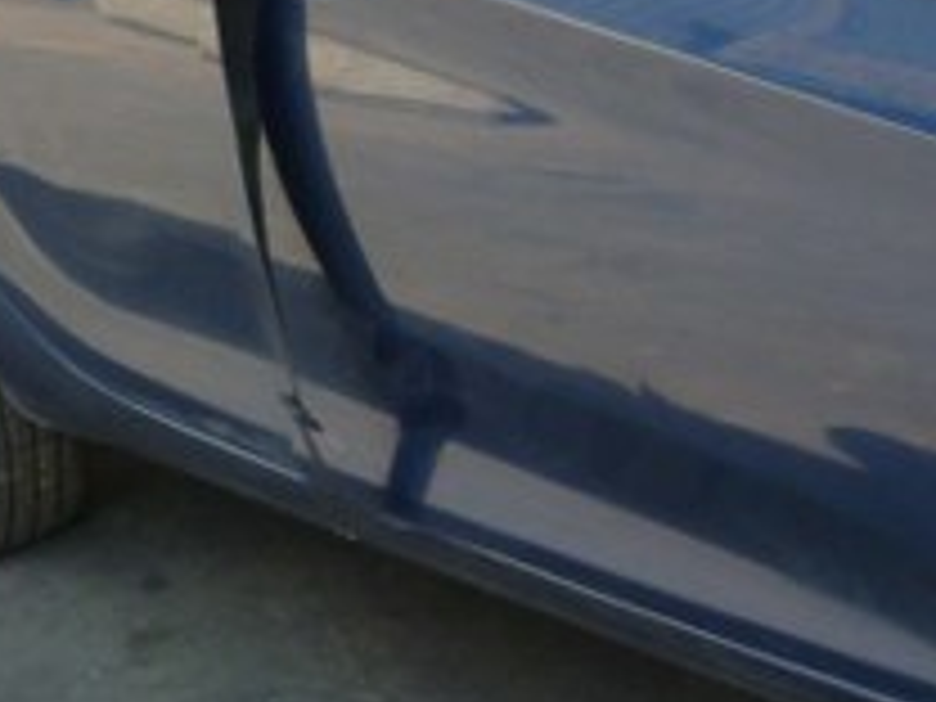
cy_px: 126
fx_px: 2596
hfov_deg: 18.3
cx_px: 1372
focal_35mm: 96
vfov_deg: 15.3
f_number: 3.6
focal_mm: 4.5
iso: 125
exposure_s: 1/100
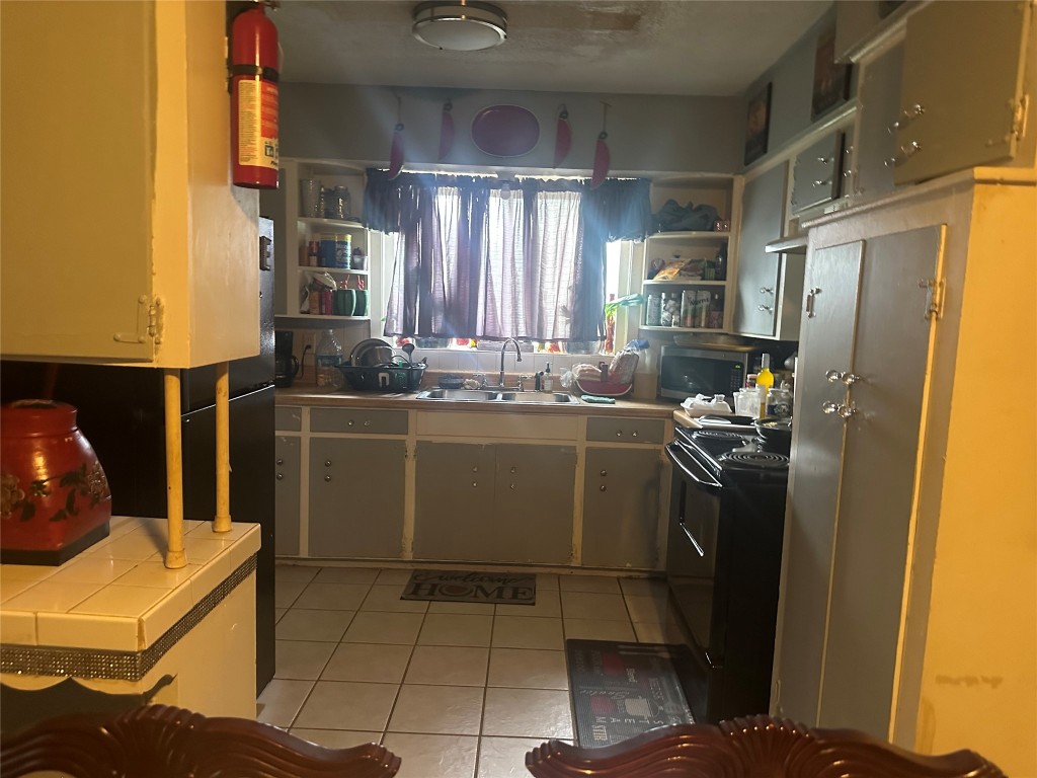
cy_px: 389
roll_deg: -2.2
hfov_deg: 71.6
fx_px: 719
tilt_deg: -6.3
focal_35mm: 24
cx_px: 518
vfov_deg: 56.8
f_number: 1.78
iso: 640
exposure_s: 1/40
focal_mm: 6.86
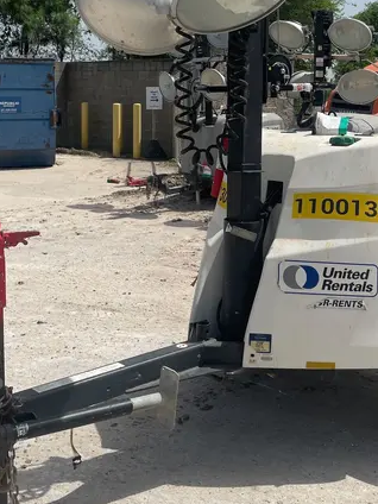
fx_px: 655
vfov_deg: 41.4
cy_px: 155
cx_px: 253
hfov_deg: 31.9
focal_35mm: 45
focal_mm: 4.2
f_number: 1.6
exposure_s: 1/5291
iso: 32
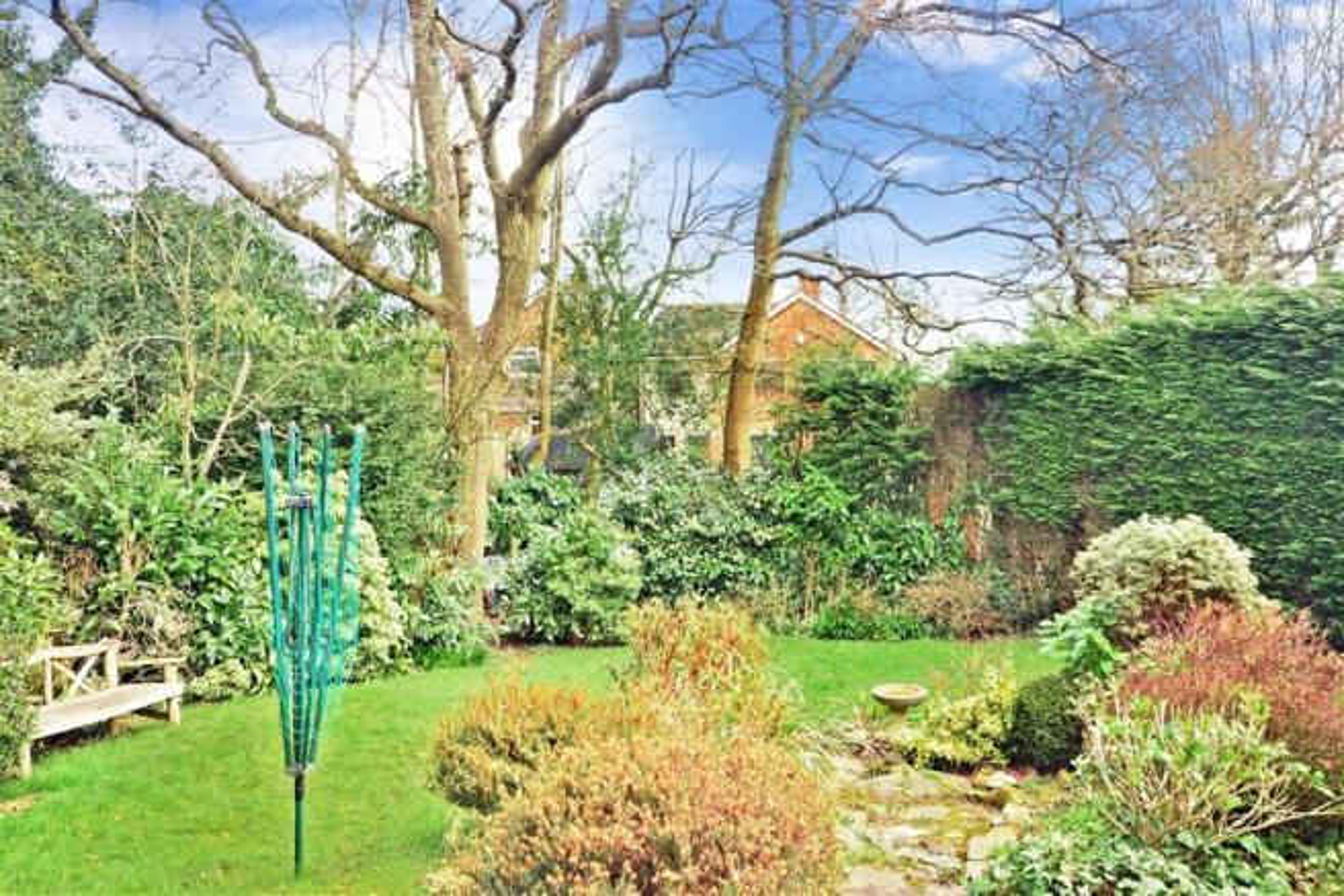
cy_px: 448
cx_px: 672
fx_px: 1120
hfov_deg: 61.9
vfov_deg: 43.6
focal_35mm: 30
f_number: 7.1
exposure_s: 1/30
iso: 400
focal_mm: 20
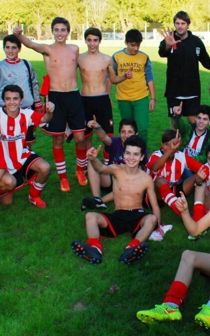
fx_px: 467
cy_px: 167
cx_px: 171
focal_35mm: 51
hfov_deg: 24.9
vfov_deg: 39.6
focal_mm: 22
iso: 500
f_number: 6.3
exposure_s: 1/200
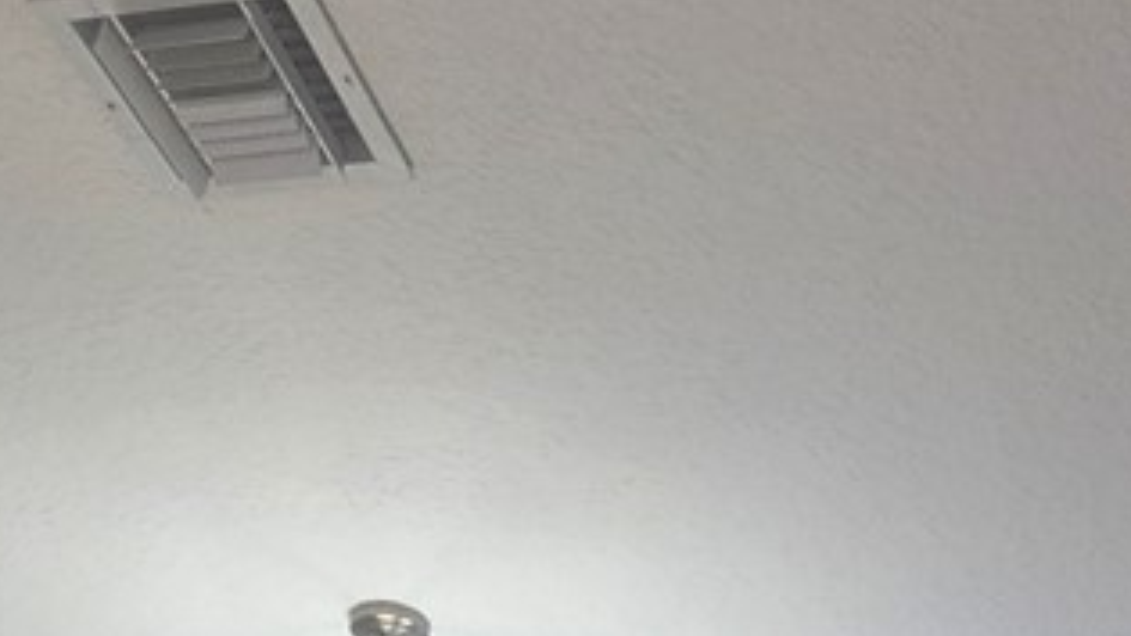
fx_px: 2159
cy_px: 1746
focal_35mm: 72
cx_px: 779
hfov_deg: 29.1
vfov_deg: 11.7
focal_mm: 2.2
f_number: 1.9
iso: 64
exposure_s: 1/120
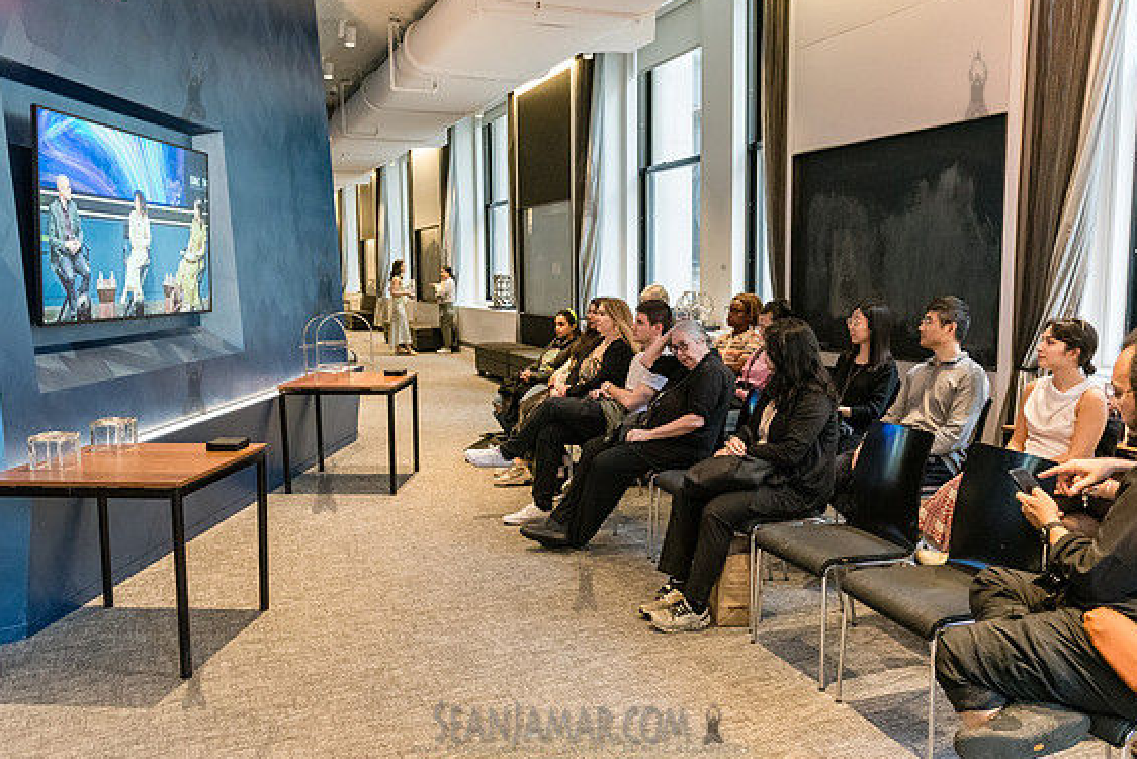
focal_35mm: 30
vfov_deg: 43.6
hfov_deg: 61.9
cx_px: 585
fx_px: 948
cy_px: 380
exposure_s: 1/200
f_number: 3.5
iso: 6400
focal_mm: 28
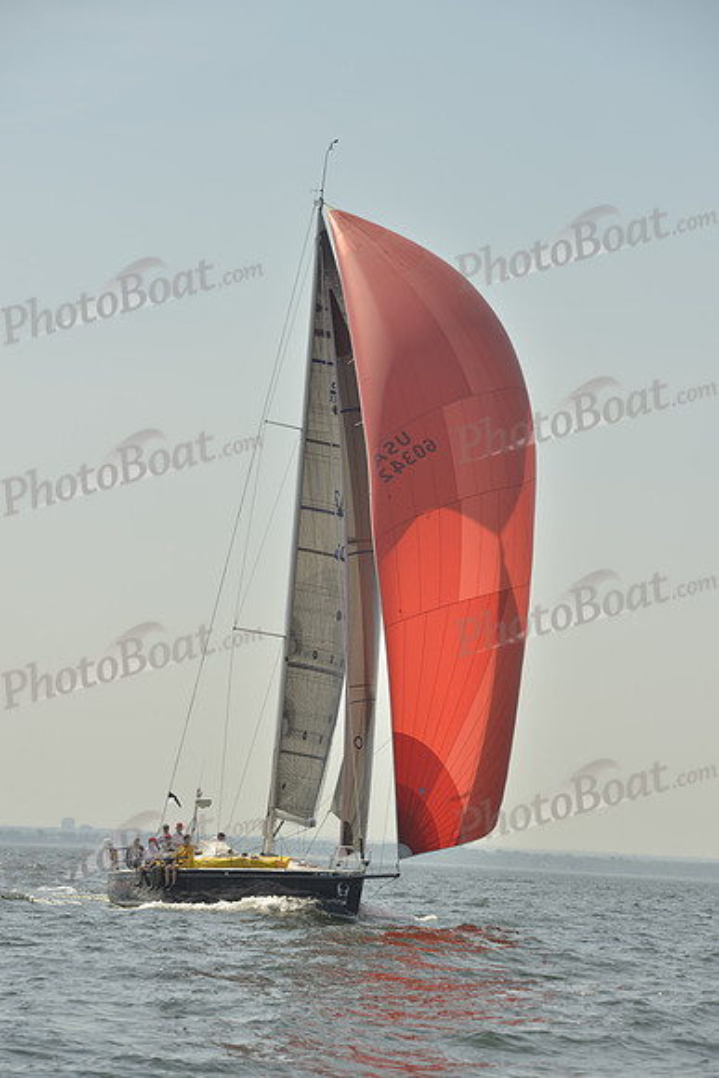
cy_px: 539
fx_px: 3652
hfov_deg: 11.2
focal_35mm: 122
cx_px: 360
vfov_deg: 16.8
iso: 200
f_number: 8
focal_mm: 122
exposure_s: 1/1250
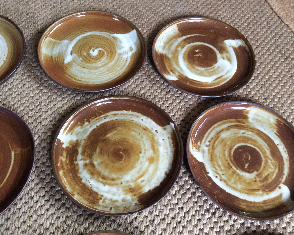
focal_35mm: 34
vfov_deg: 43.4
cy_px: 119
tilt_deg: -60.6
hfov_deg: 52.8
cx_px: 155
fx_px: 296
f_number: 2.4
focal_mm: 3.3
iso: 160
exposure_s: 1/25
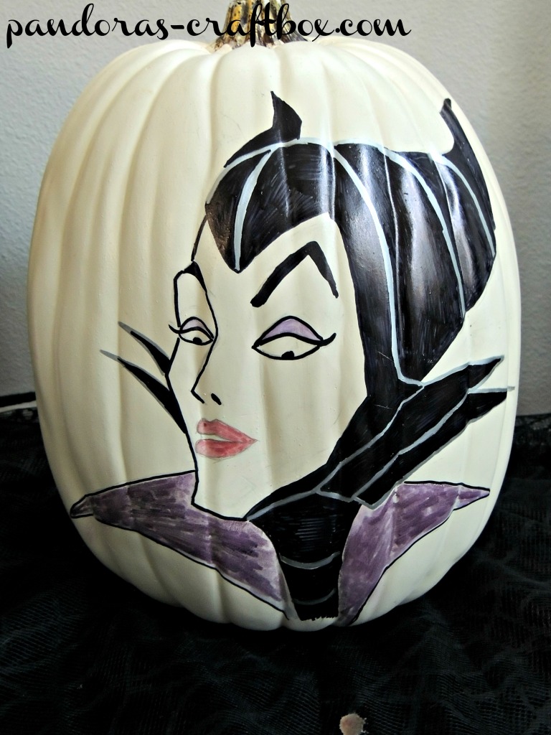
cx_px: 276
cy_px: 368
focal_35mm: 40
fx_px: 849
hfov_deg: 36.0
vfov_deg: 46.8
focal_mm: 7.1
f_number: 3.3
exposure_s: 1/15
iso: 1000
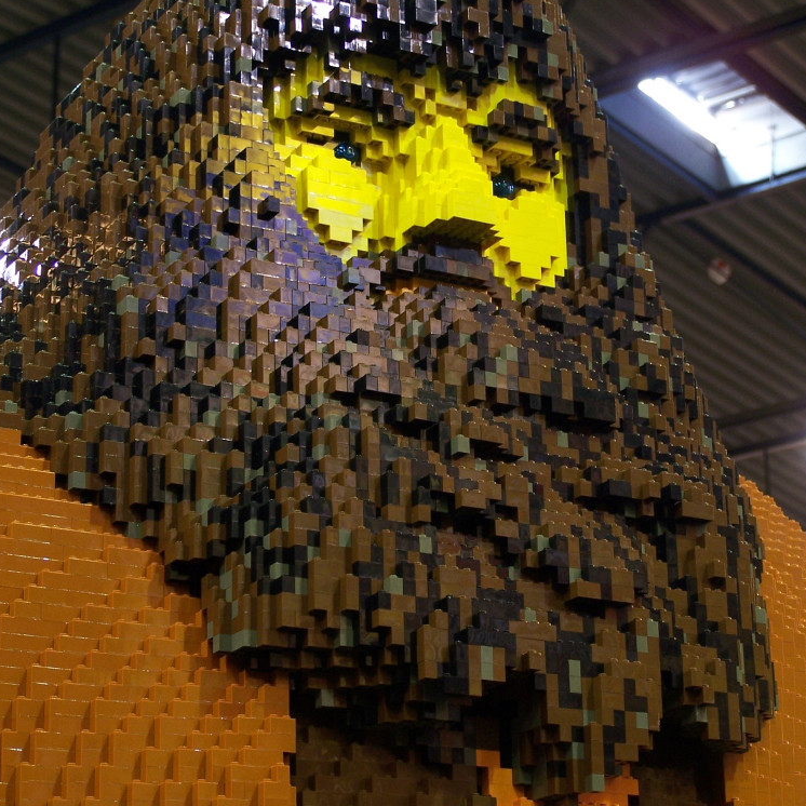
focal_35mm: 91
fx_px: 2397
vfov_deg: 19.1
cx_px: 407
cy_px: 400
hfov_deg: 19.1
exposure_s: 1/2
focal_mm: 12.4
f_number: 3.2
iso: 80
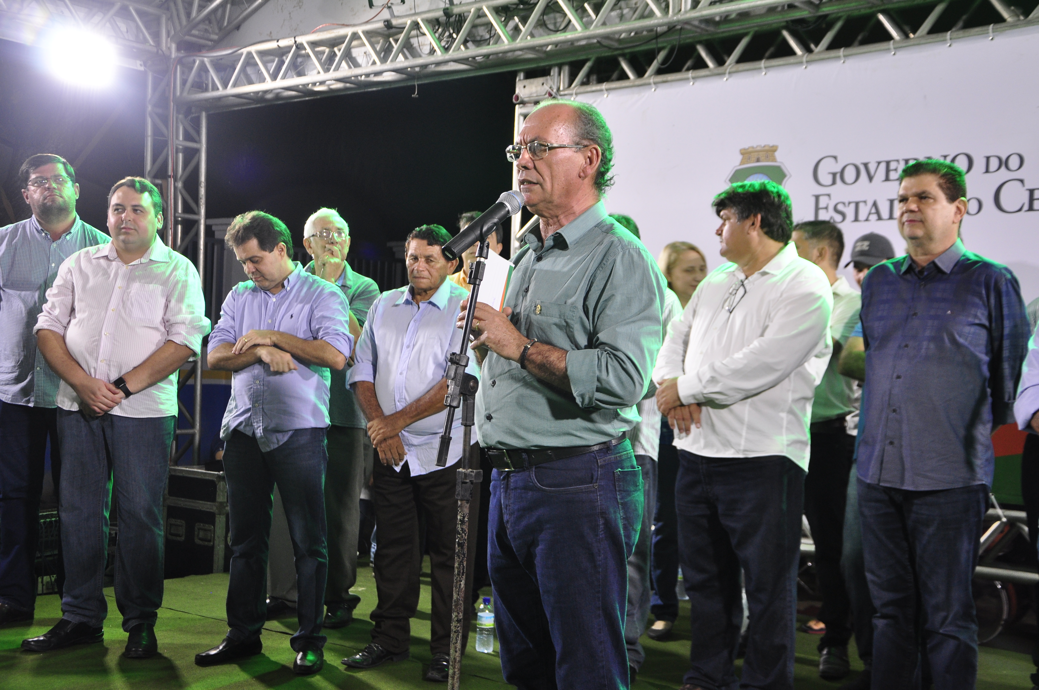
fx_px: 1384
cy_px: 345
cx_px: 520
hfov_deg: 41.2
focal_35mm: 48
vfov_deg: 28.0
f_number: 4.2
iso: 500
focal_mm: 32
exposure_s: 1/30
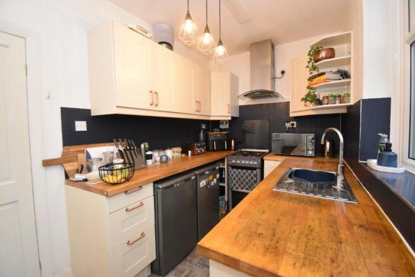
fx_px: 173
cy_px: 138
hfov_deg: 100.4
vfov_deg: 77.4
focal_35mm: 15
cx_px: 208
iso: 2000
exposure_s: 1/60
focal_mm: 10
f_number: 4.5
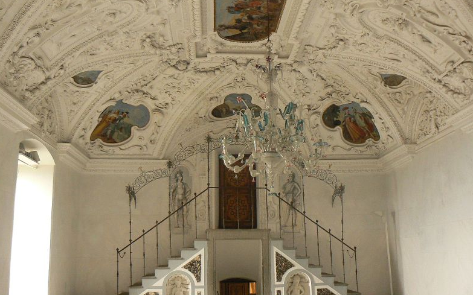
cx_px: 235
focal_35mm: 39
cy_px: 136
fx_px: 503
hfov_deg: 50.4
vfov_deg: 32.7
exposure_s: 1/20
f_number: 2.8
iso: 200
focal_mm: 6
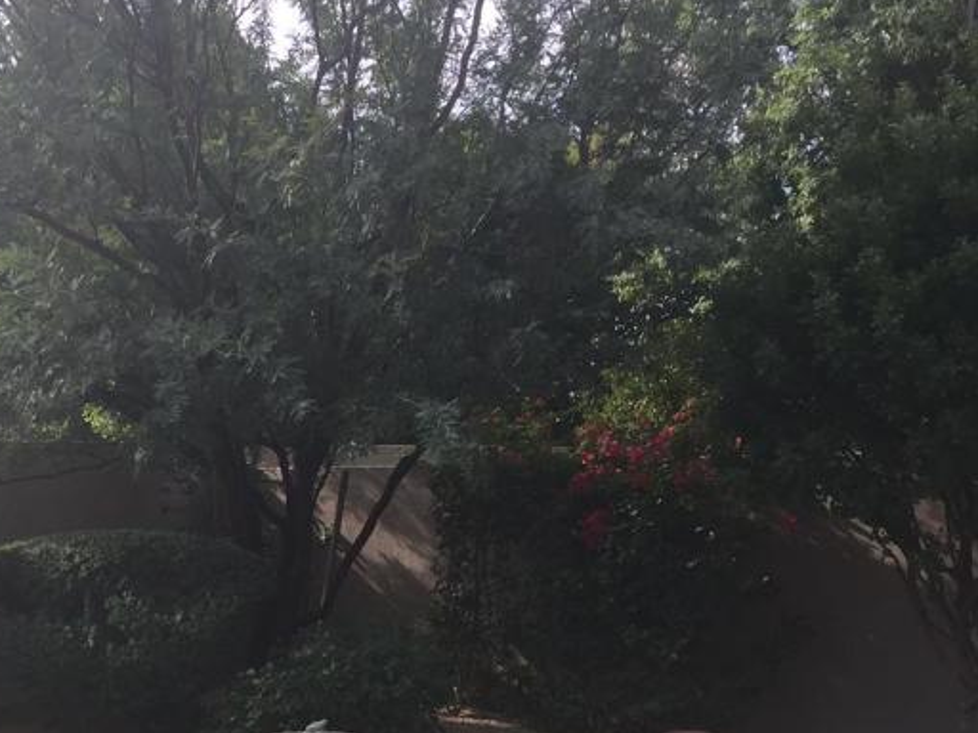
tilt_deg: -6.7
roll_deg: +0.7
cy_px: 657
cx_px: 216
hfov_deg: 32.4
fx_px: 1639
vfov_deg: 24.5
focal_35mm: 58
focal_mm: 4.15
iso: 32
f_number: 2.2
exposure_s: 1/706
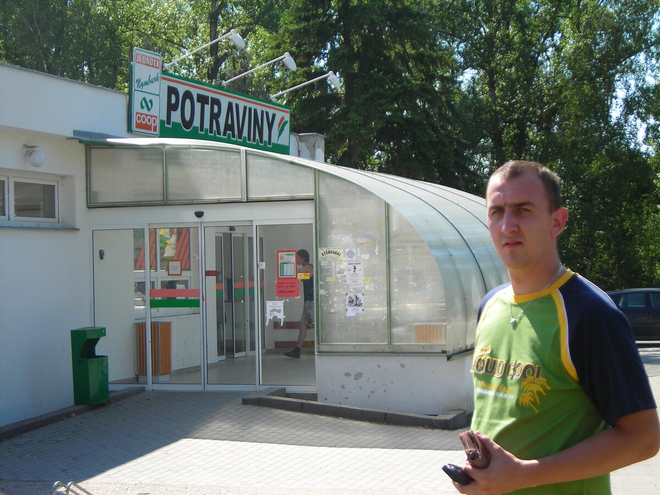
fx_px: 1468
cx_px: 330
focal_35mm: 77
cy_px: 248
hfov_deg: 25.3
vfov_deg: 19.1
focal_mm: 12.7
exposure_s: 1/206
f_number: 4.2
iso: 50
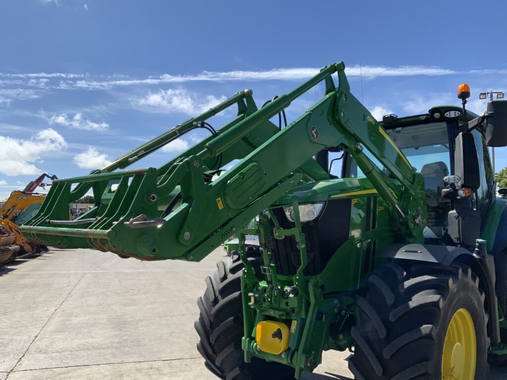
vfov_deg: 48.2
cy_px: 190
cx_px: 254
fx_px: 425
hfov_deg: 61.7
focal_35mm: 29
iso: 20
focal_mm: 3
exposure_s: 1/2227
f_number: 1.8
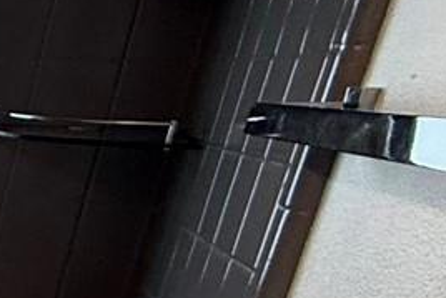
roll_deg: -1.0
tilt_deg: -19.5
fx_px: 1078
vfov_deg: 14.7
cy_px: 443
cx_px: -771
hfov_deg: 12.9
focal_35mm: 87
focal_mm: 2.22
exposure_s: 1/120
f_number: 2.2
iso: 200
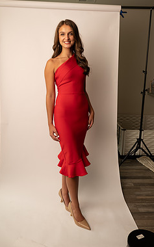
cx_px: 71
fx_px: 195
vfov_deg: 64.4
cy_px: 107
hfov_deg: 43.1
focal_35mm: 29
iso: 100
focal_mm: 24
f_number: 3.2
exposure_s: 1/160
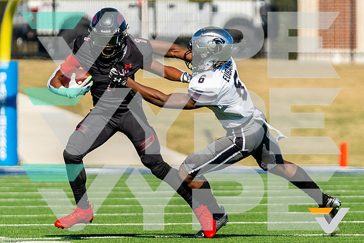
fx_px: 5618
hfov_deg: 3.7
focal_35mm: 556
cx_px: 280
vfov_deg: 2.5
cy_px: 107
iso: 400
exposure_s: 1/2500
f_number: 2.8
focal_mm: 200
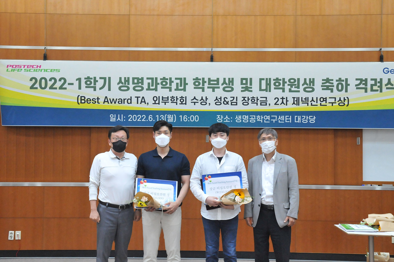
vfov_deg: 28.0
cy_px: 131
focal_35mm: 48
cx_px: 197
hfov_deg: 41.2
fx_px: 525
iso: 3200
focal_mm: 32
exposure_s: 1/100
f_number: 5
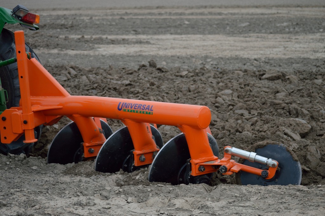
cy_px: 108
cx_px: 162
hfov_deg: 24.6
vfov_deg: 16.5
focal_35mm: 82
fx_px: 744
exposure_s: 1/1250
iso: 200
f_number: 4
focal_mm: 55
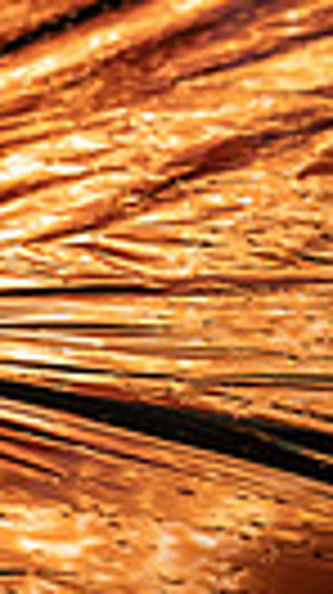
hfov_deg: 3.3
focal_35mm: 364
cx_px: -270
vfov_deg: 5.9
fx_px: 5729
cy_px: -292
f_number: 2.8
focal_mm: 102
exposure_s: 1/320
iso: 1600
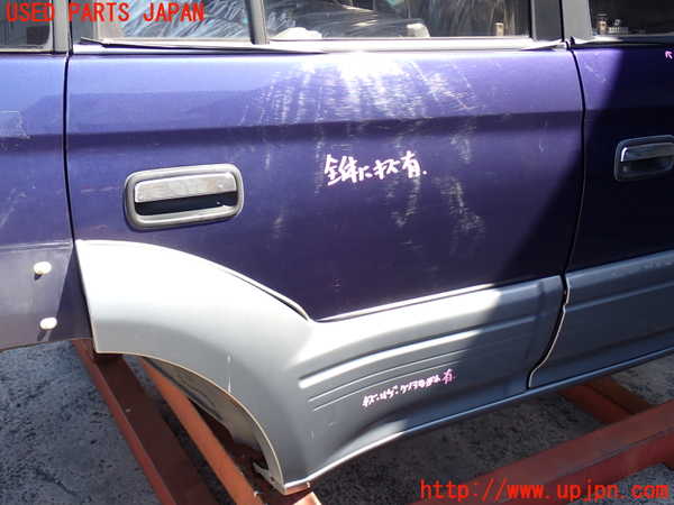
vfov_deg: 35.1
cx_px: 337
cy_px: 252
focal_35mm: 41
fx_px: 798
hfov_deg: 45.8
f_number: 4
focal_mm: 7.31
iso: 100
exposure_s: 1/100
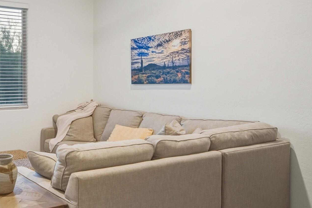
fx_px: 329
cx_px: 41
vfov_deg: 34.9
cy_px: 80
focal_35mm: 38
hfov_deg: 46.6
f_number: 9
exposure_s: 1/80
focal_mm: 16
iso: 320
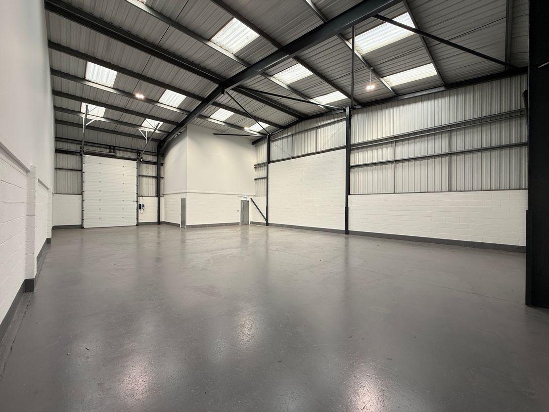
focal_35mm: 14
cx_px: 274
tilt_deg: +0.2
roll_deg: -1.5
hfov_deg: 102.1
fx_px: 222
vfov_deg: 85.7
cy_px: 206
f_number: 2.2
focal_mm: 2.22
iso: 50
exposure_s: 1/132
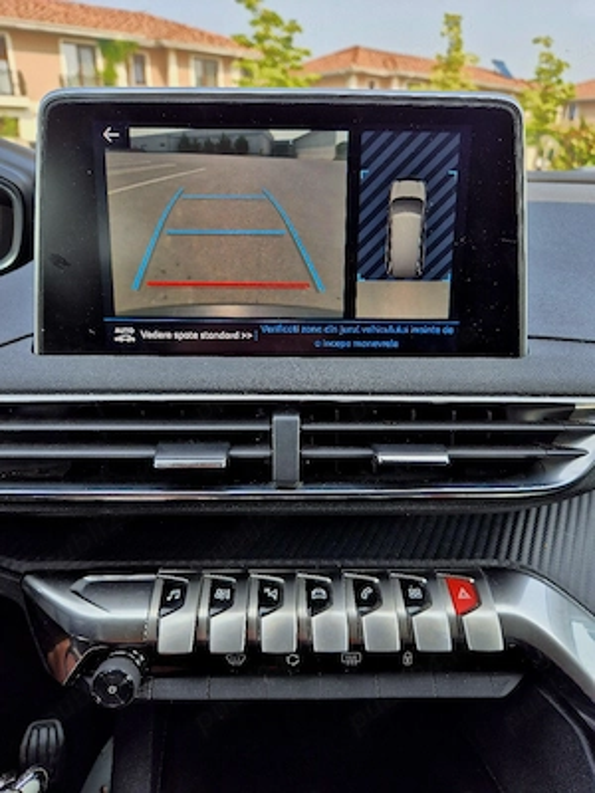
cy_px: 396
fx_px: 527
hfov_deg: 58.9
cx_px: 298
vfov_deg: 73.9
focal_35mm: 23
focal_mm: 5.4
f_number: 1.8
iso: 25
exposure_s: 1/370
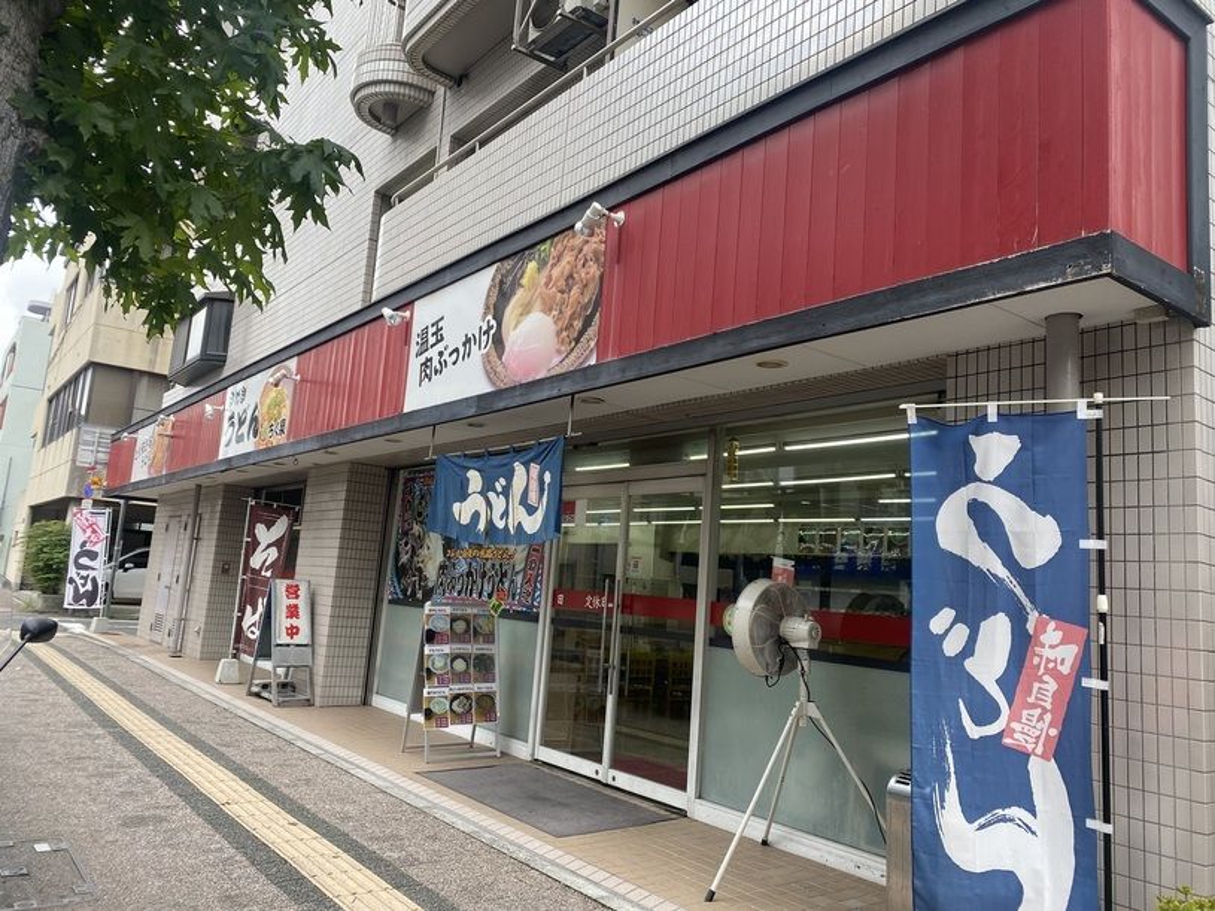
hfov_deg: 67.3
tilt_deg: +9.4
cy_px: 456
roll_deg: -4.6
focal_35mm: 26
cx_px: 608
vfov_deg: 53.1
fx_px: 912
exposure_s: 1/208
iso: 32
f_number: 1.8
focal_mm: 4.25
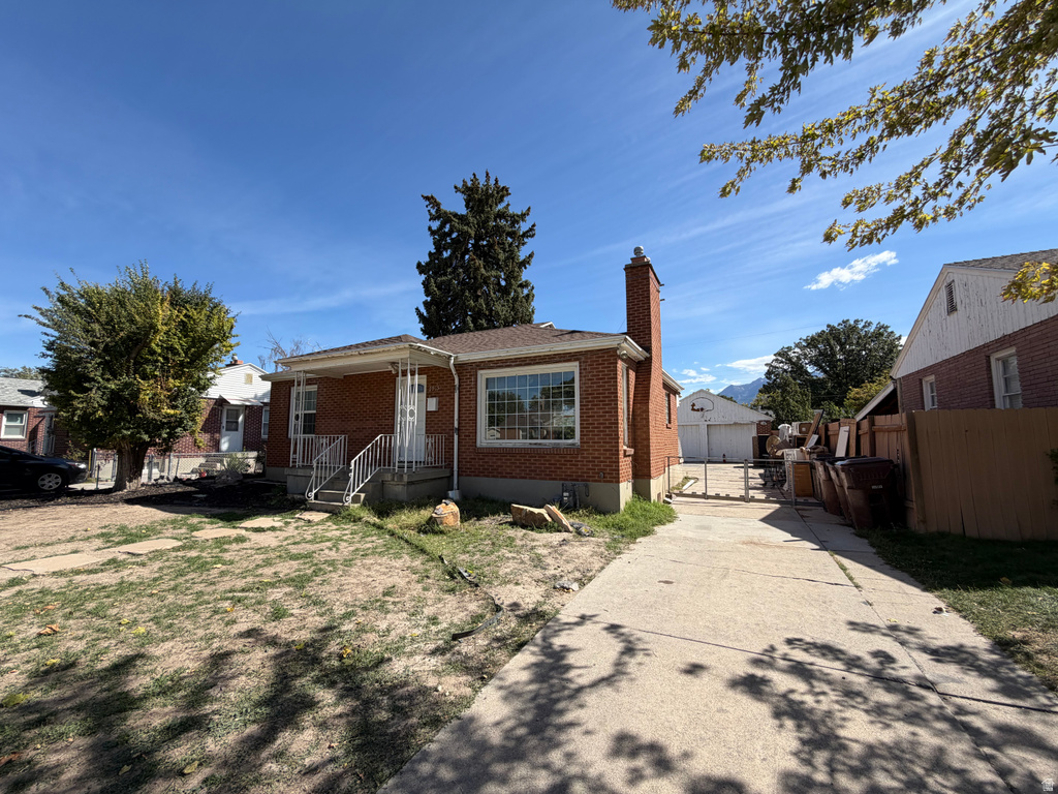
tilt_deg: +6.8
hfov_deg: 102.1
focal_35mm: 14
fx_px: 428
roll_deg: +0.1
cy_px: 397
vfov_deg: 85.7
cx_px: 529
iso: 25
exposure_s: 1/770
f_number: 2.2
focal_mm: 2.22
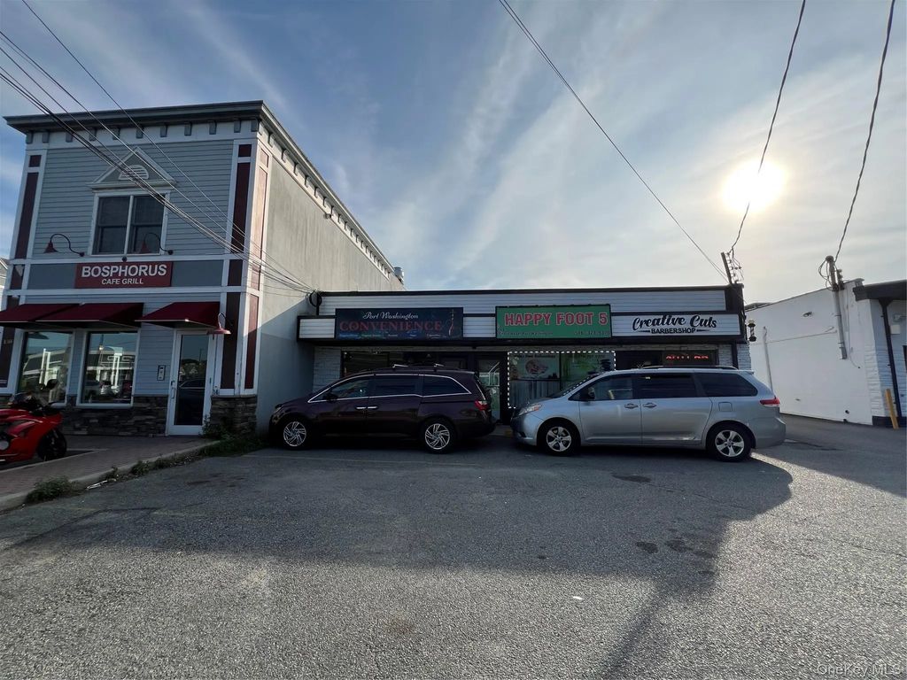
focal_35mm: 13
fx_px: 341
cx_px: 454
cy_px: 340
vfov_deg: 89.9
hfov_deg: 106.2
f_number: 1.8
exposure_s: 1/2273
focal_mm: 1.57
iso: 32
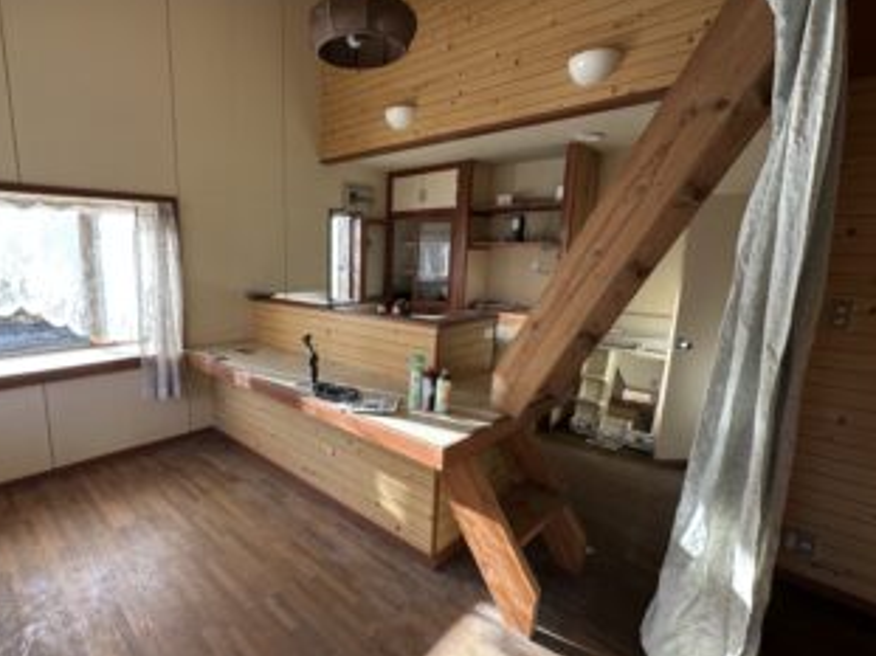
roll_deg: -0.9
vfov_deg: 71.5
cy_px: 338
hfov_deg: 86.3
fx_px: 455
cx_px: 338
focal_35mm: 18
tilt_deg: -9.1
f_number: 2.2
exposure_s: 1/99
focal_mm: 2.22
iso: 50
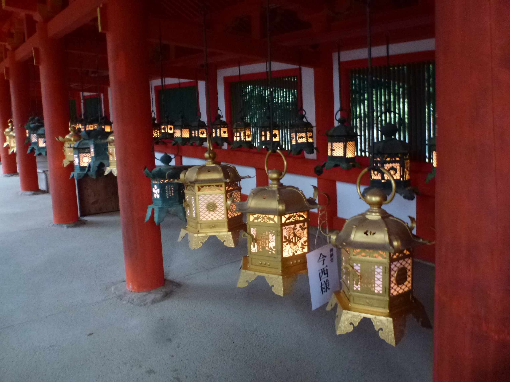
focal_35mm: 24
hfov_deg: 71.6
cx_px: 255
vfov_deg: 56.8
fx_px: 354
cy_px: 191
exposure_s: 1/4
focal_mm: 4.3
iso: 500
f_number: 3.3
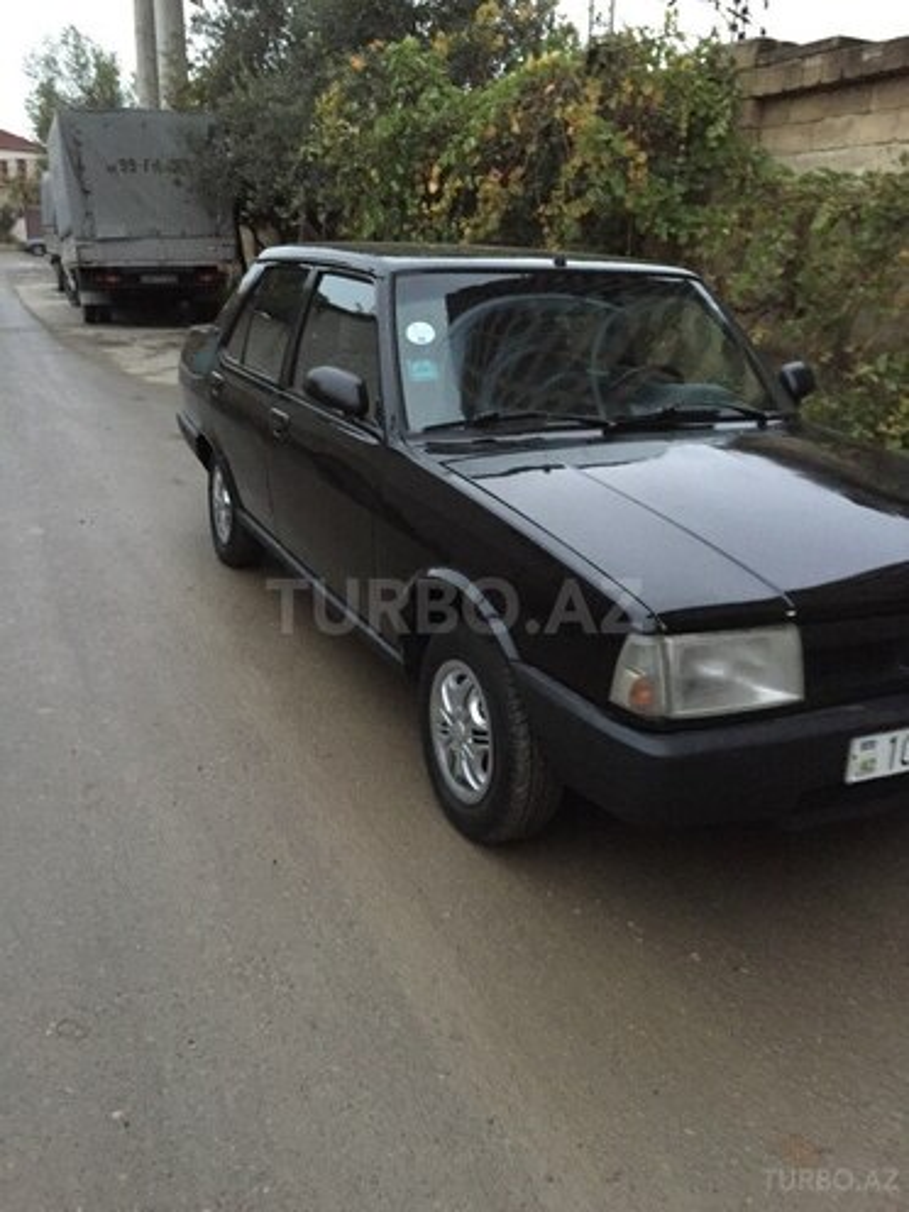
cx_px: 454
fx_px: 1015
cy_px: 606
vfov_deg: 61.7
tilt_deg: -18.5
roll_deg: -1.5
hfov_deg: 48.2
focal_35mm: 29
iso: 500
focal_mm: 4.15
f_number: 2.2
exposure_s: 1/17
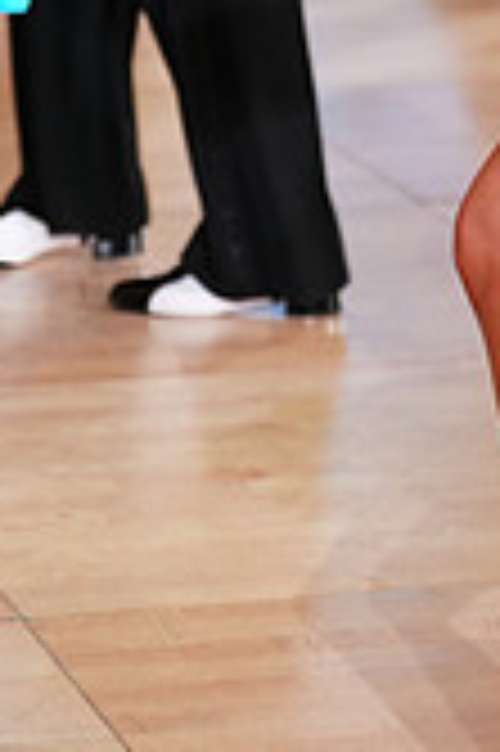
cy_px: -356
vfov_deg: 8.3
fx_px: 5073
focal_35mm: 243
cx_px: 588
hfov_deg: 5.6
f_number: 2.8
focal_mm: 70
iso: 1600
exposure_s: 1/400
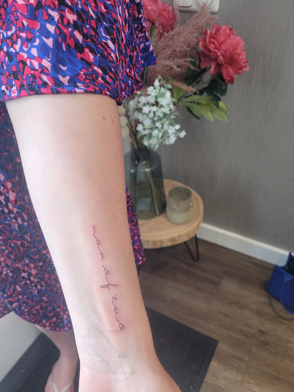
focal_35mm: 27
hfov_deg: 51.4
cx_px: 151
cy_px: 202
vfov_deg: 65.3
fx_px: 306
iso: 250
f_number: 1.8
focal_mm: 5.4
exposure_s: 1/100
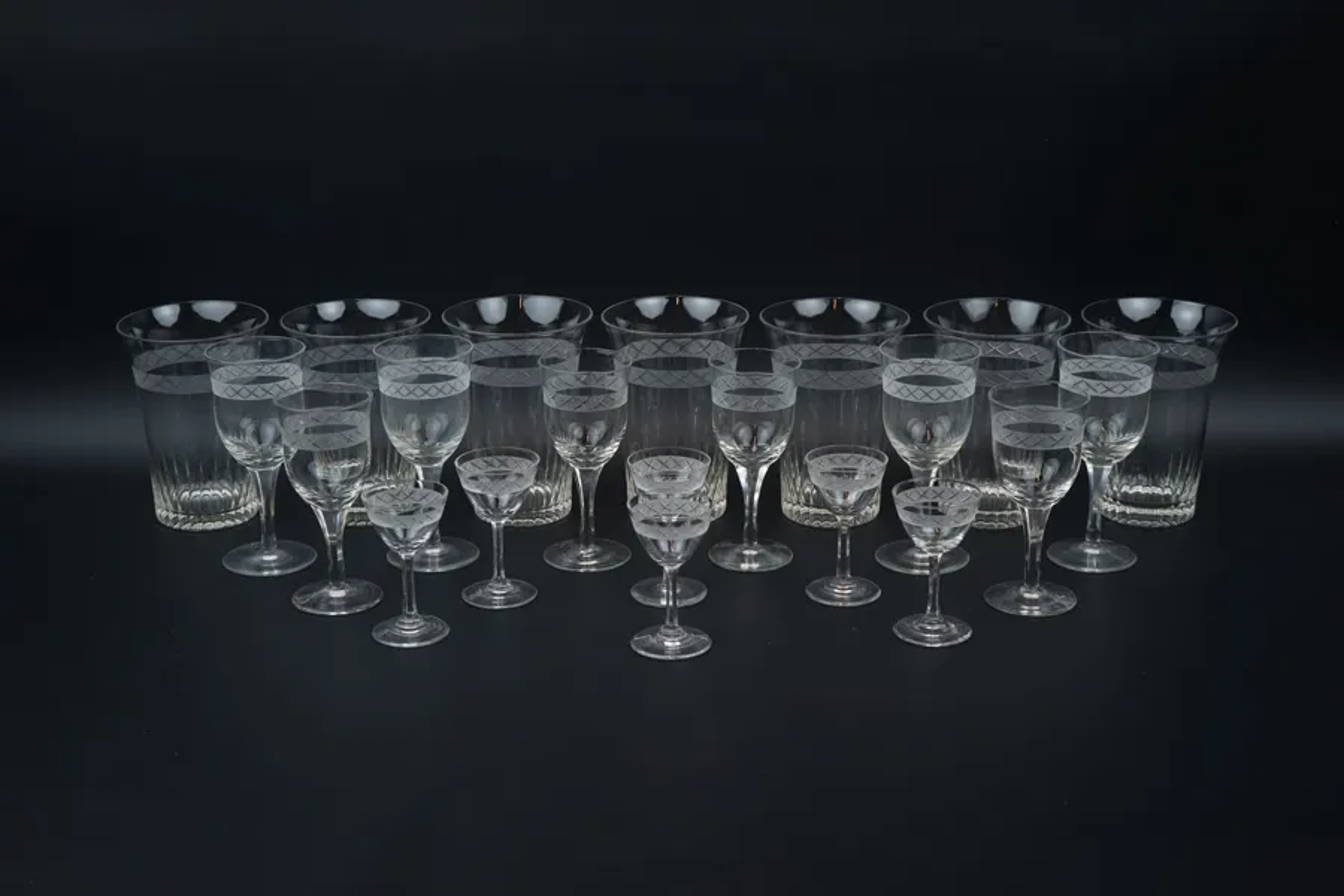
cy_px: 448
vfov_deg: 24.6
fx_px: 2053
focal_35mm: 55
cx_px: 672
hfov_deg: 36.2
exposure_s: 1/60
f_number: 5.6
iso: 100
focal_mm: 55
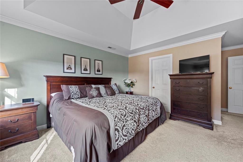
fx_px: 95
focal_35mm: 14
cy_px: 81
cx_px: 122
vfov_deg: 81.2
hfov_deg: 104.2
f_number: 7.1
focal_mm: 14
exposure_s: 1/5
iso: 320
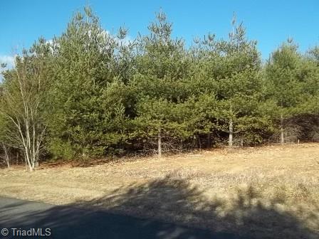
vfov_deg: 44.2
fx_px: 295
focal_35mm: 32
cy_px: 120
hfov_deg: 56.8
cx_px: 160
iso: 64
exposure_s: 1/80
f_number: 8.8
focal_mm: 5.7
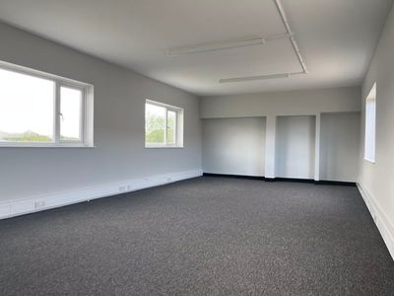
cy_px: 148
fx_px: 296
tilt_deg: -0.1
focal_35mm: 26
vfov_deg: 53.1
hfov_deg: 67.3
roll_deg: -0.7
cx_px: 197
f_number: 1.6
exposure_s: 1/139
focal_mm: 5.1
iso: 64
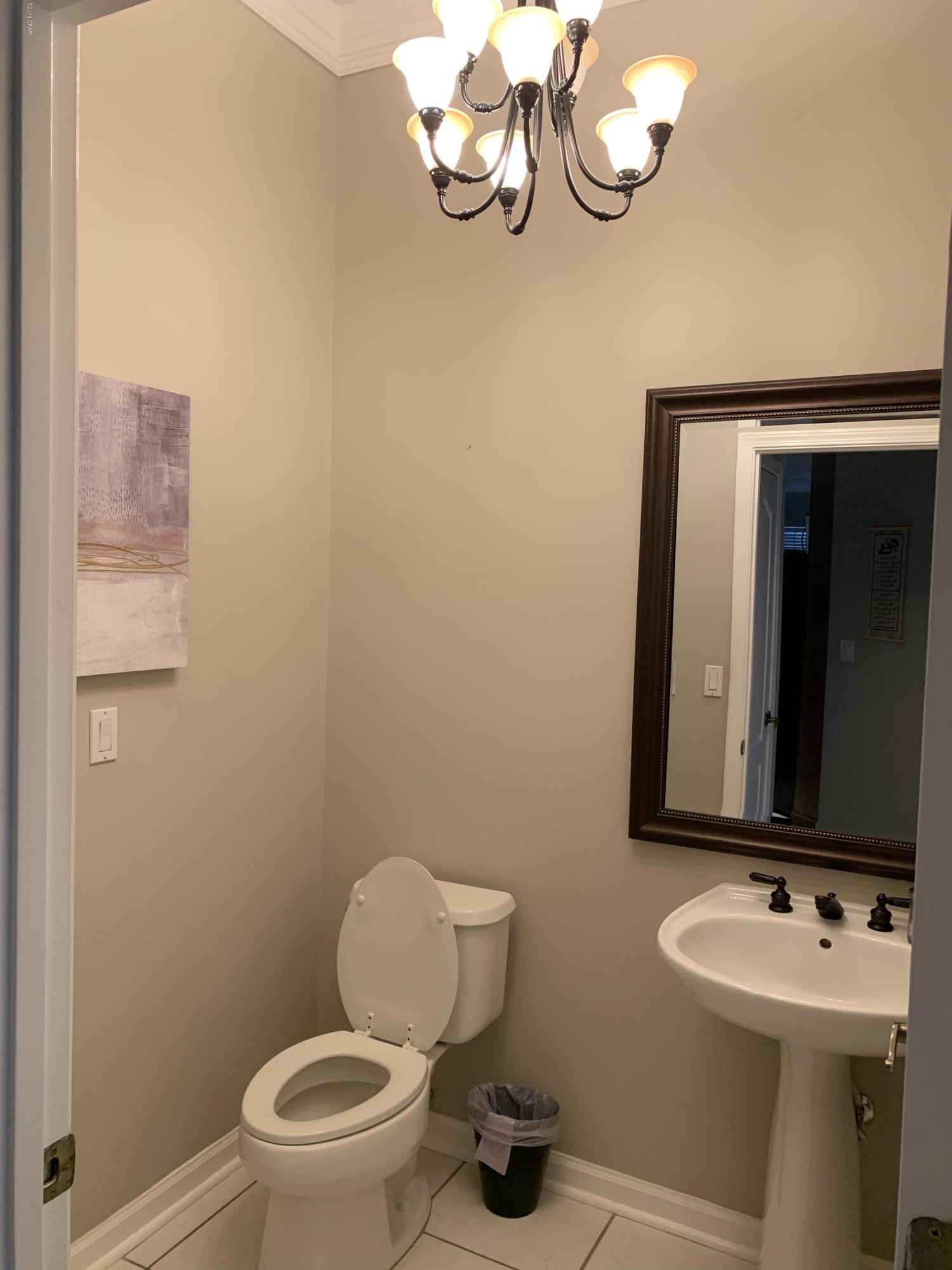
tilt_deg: -2.6
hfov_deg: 53.1
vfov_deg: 67.3
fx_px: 953
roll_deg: -1.4
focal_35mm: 26
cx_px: 476
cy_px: 635
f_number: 1.8
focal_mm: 4.25
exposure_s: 1/60
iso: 80
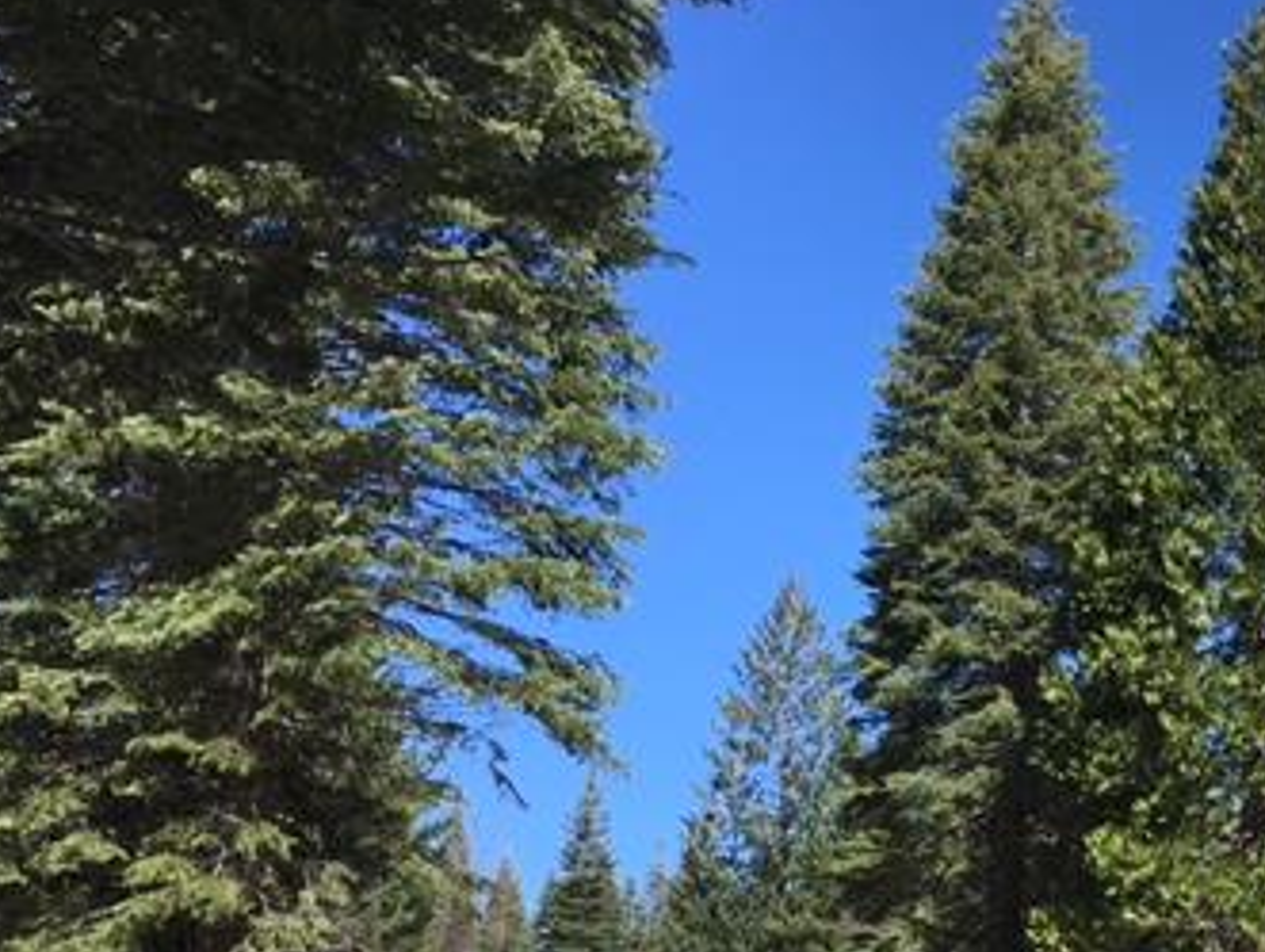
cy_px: 833
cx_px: 1074
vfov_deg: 25.4
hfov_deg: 33.0
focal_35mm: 56
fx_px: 2049
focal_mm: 4.15
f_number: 2.2
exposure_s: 1/1241
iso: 25
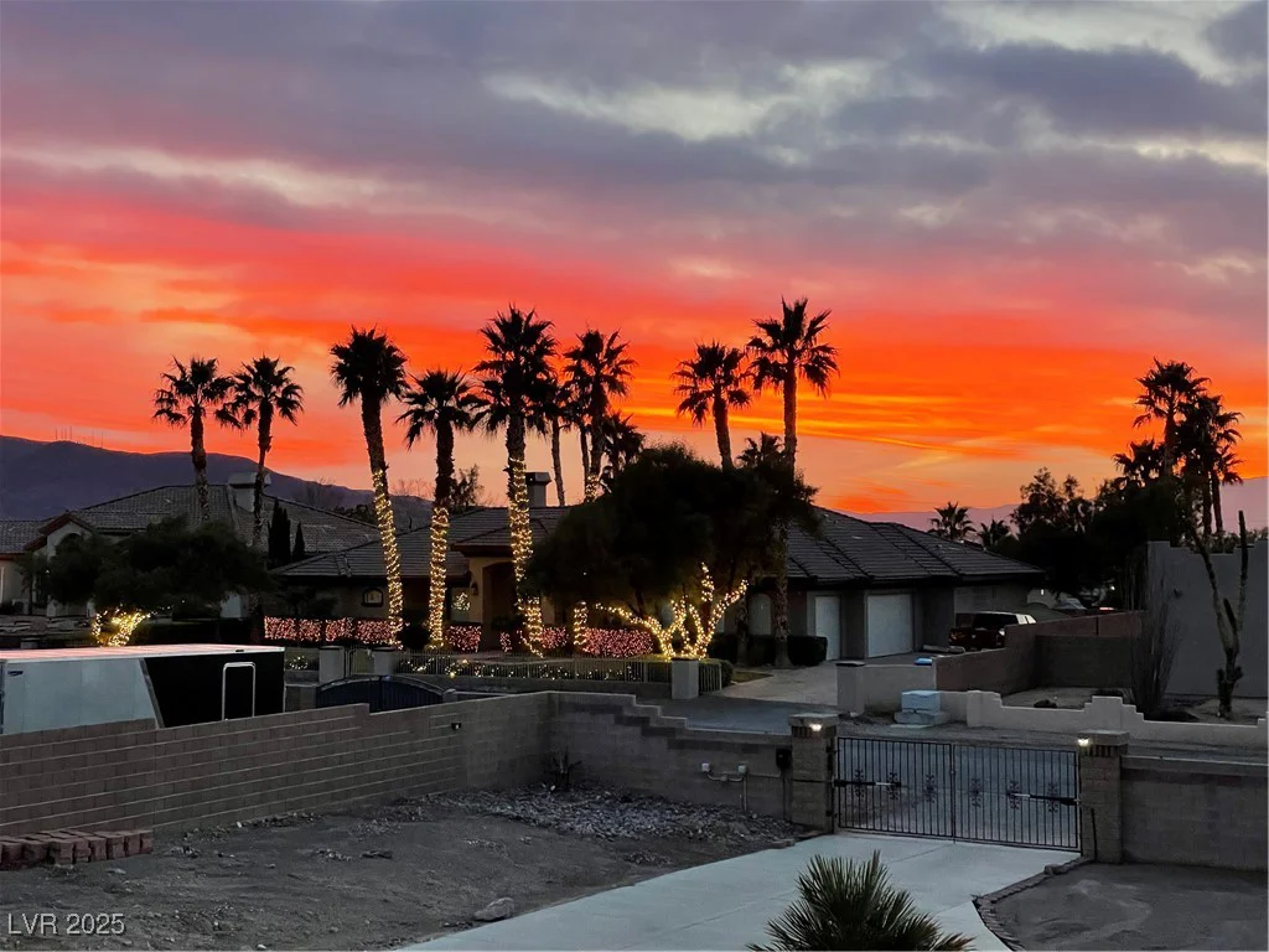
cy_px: 476
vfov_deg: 28.0
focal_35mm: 52
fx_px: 1906
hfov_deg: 36.8
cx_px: 634
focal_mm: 6
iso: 250
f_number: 2
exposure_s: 1/60
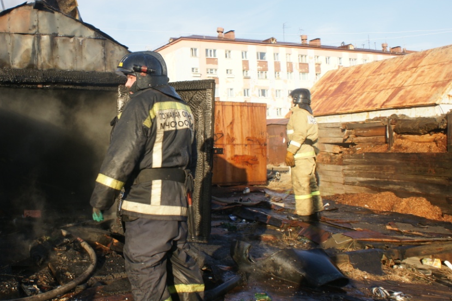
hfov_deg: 51.4
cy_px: 128
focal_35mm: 37
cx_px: 175
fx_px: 465
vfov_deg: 35.9
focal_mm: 20
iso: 200
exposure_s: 1/125
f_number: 10
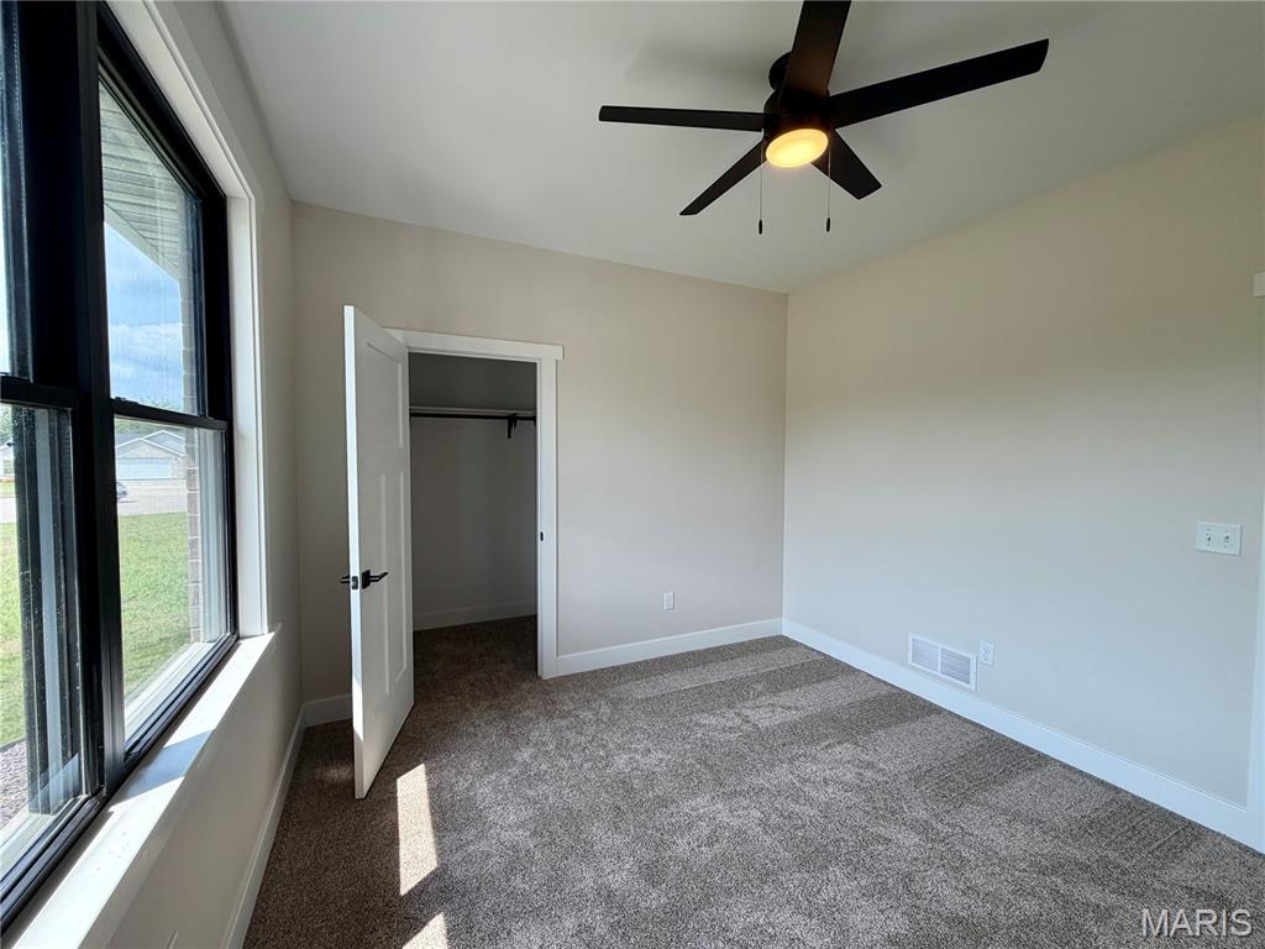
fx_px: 512
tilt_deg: -1.9
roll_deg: +0.2
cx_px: 632
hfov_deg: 102.1
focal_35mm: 14
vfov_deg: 85.7
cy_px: 474
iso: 50
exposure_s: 1/141
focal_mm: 2.22
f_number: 2.2
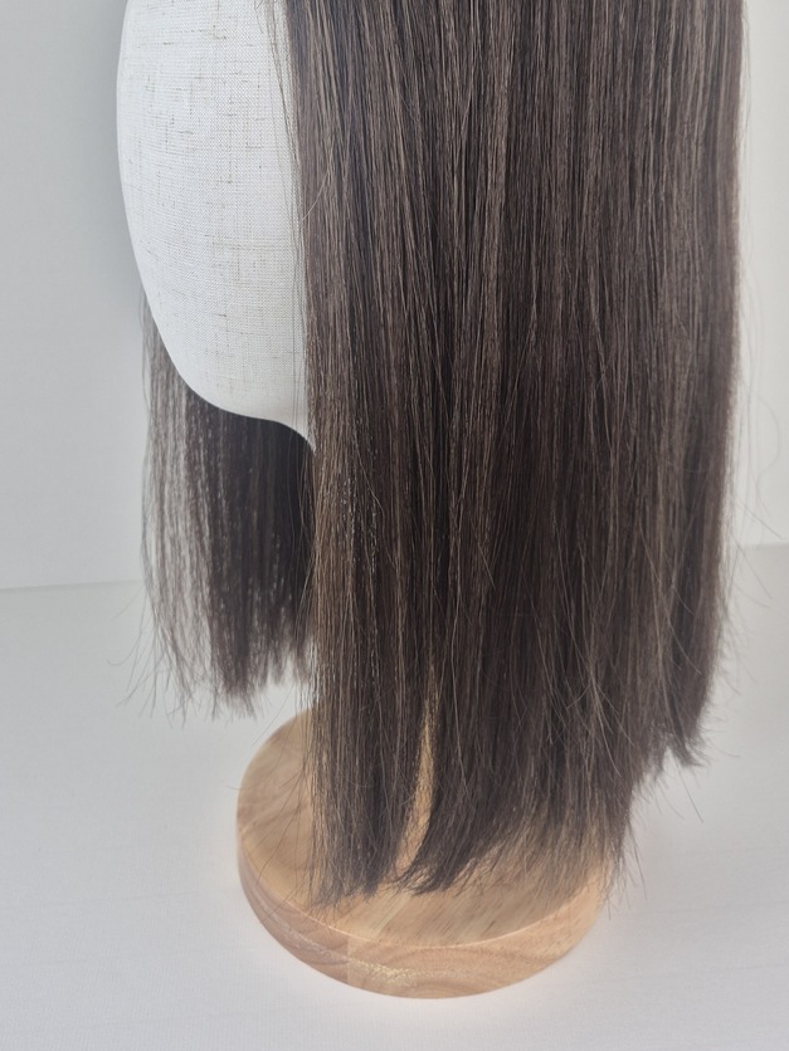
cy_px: 324
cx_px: 405
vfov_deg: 53.9
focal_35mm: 33
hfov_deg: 42.9
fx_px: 1003
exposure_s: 1/100
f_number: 1.8
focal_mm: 5.4
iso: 40
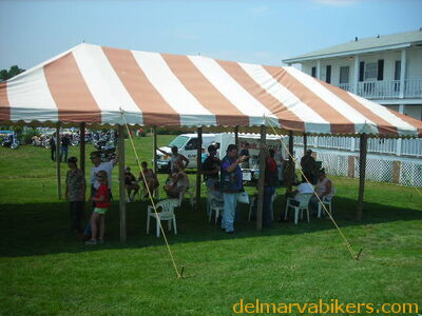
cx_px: 211
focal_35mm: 38
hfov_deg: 49.0
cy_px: 158
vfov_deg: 37.7
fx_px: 463
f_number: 6.4
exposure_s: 1/183
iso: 50
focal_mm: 6.3
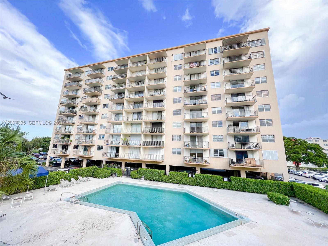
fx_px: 123
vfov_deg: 89.9
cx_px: 164
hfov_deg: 106.2
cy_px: 123
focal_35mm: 13
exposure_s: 1/400
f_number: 1.8
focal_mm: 1.57
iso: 32
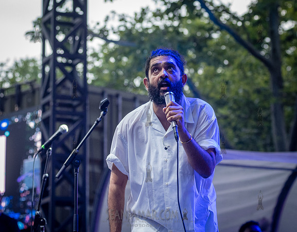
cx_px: 202
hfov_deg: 14.3
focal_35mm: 136
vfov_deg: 11.2
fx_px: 1183
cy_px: 106
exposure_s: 1/400
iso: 2000
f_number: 4
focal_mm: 92
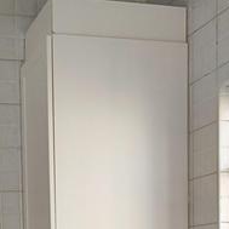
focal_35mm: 90
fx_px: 674
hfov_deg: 19.0
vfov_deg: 17.6
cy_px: 330
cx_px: 34
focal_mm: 5.56
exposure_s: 1/100
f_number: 1.87
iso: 224
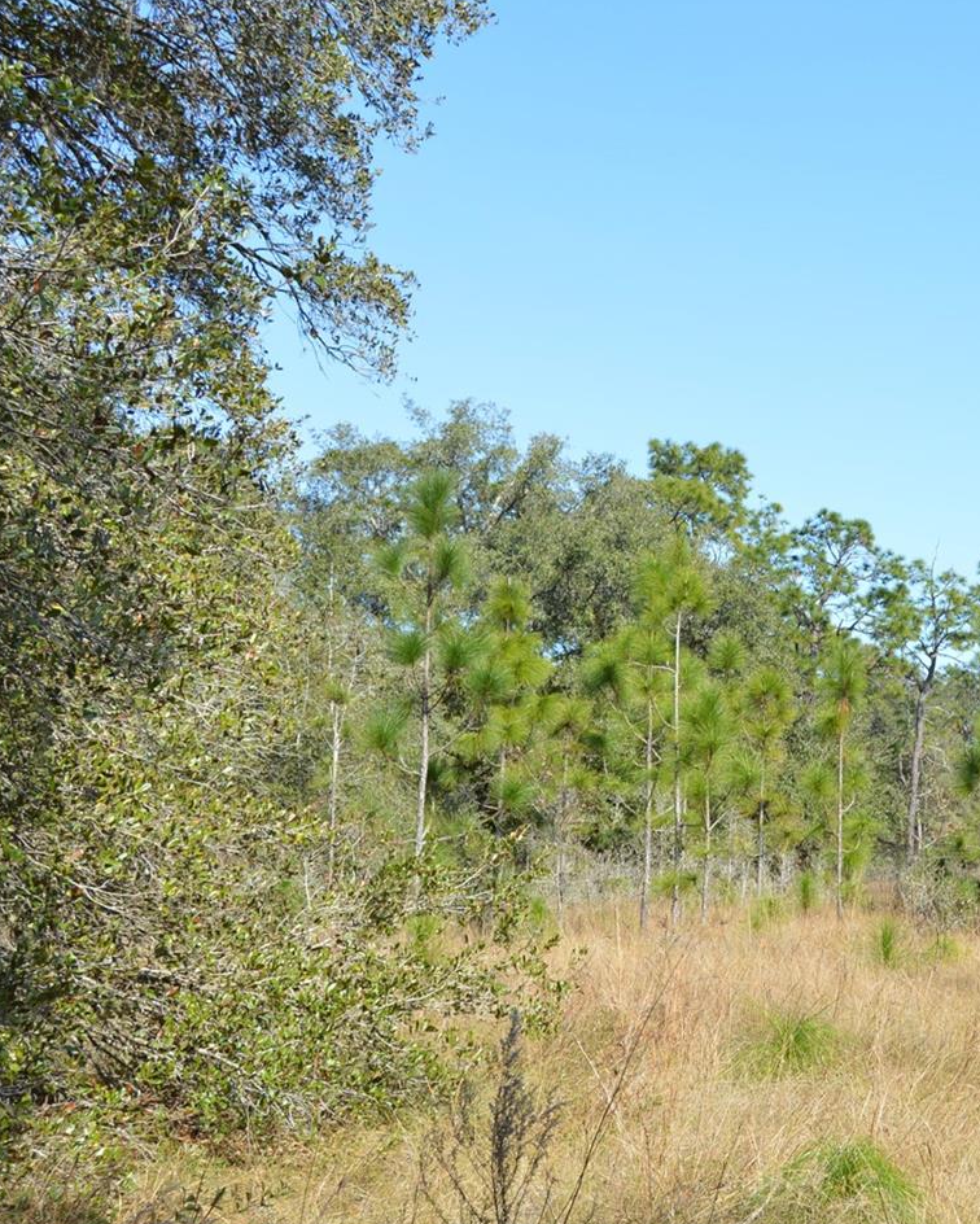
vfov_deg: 34.2
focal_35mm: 55
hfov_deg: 26.3
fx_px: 1985
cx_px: 967
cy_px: 662
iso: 100
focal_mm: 23
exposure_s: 1/200
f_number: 7.1
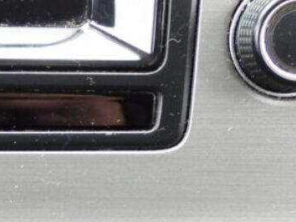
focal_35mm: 201
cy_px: 392
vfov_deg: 7.2
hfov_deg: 9.5
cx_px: -190
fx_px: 1720
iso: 220
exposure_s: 1/30
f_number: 3.2
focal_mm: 9
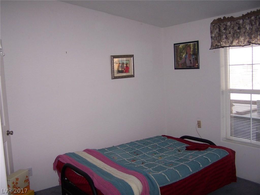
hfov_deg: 49.0
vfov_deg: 37.7
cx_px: 130
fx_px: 285
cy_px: 98
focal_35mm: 38
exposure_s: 1/60
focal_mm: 6.3
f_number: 2.8
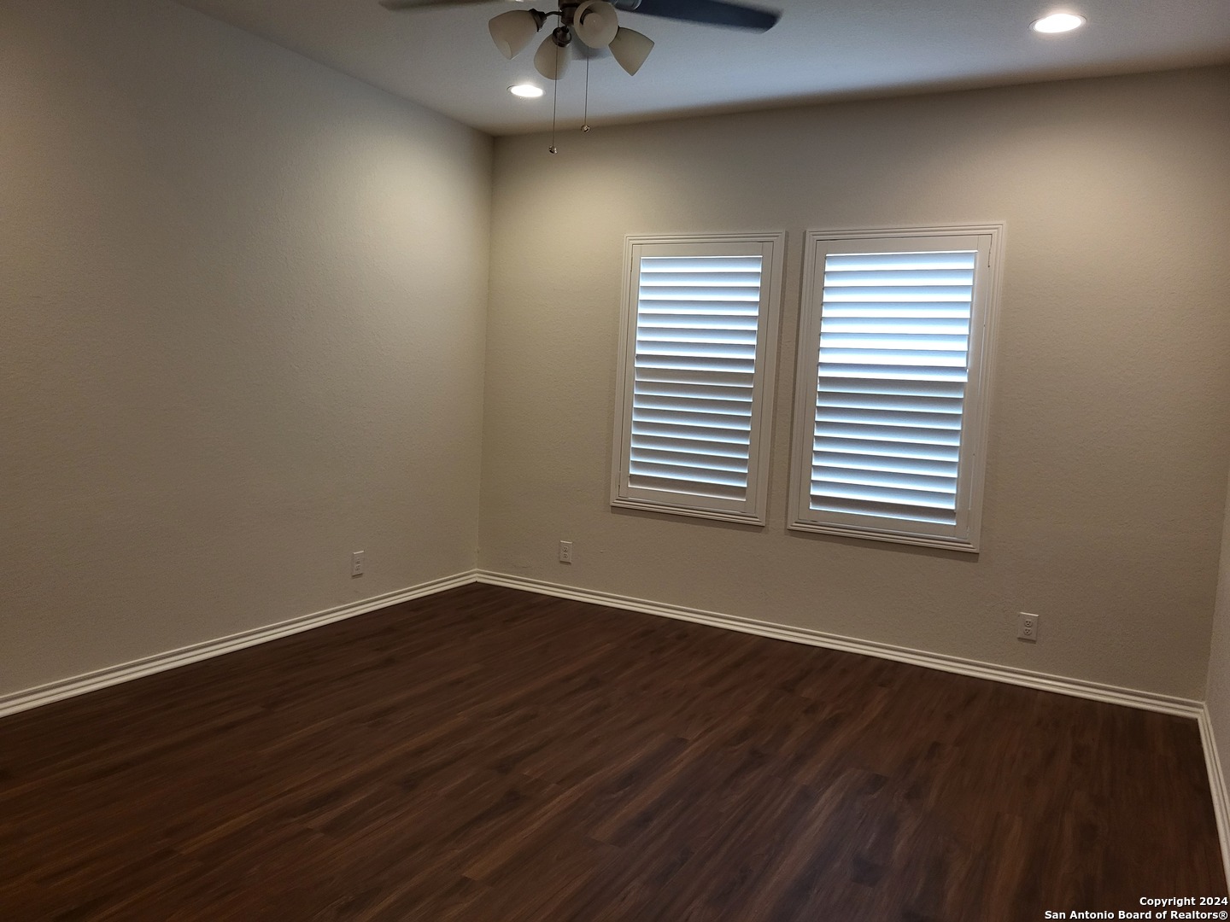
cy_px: 461
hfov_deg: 67.3
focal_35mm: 26
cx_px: 615
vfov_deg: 53.1
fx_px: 924
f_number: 1.8
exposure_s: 1/120
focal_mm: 5.4
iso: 320
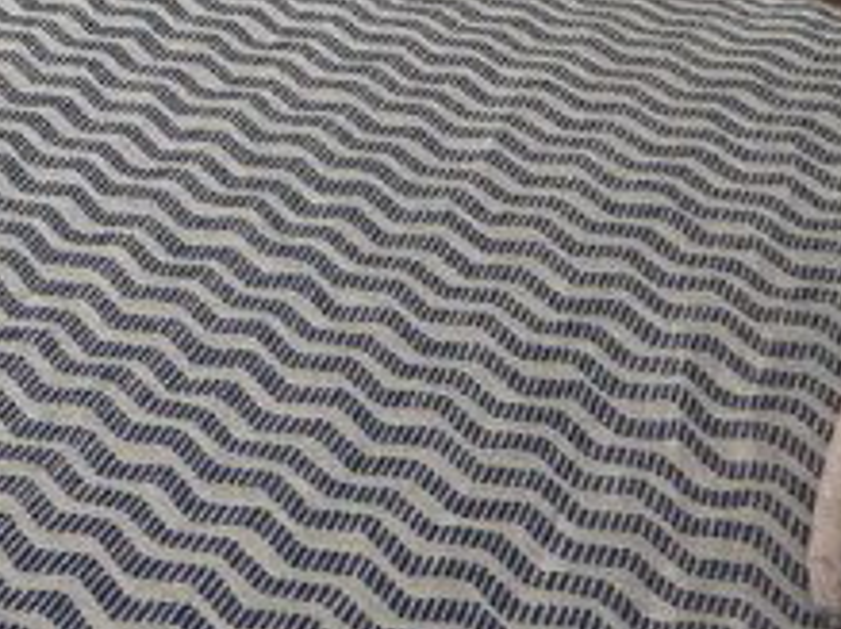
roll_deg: -1.8
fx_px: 2331
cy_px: -504
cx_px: -691
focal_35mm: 96
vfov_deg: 13.7
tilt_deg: -13.3
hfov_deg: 16.8
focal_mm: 2.22
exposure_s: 1/99
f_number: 2.2
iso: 64
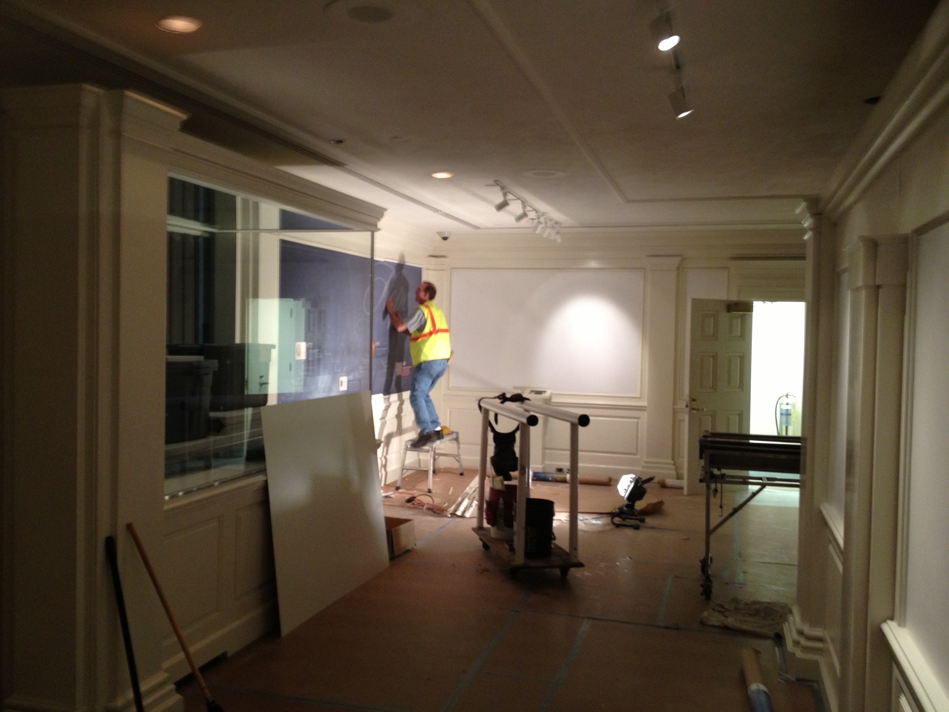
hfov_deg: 52.6
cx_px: 474
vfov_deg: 40.7
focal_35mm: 35
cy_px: 356
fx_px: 960
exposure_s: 1/20
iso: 125
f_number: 2.4
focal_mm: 4.28
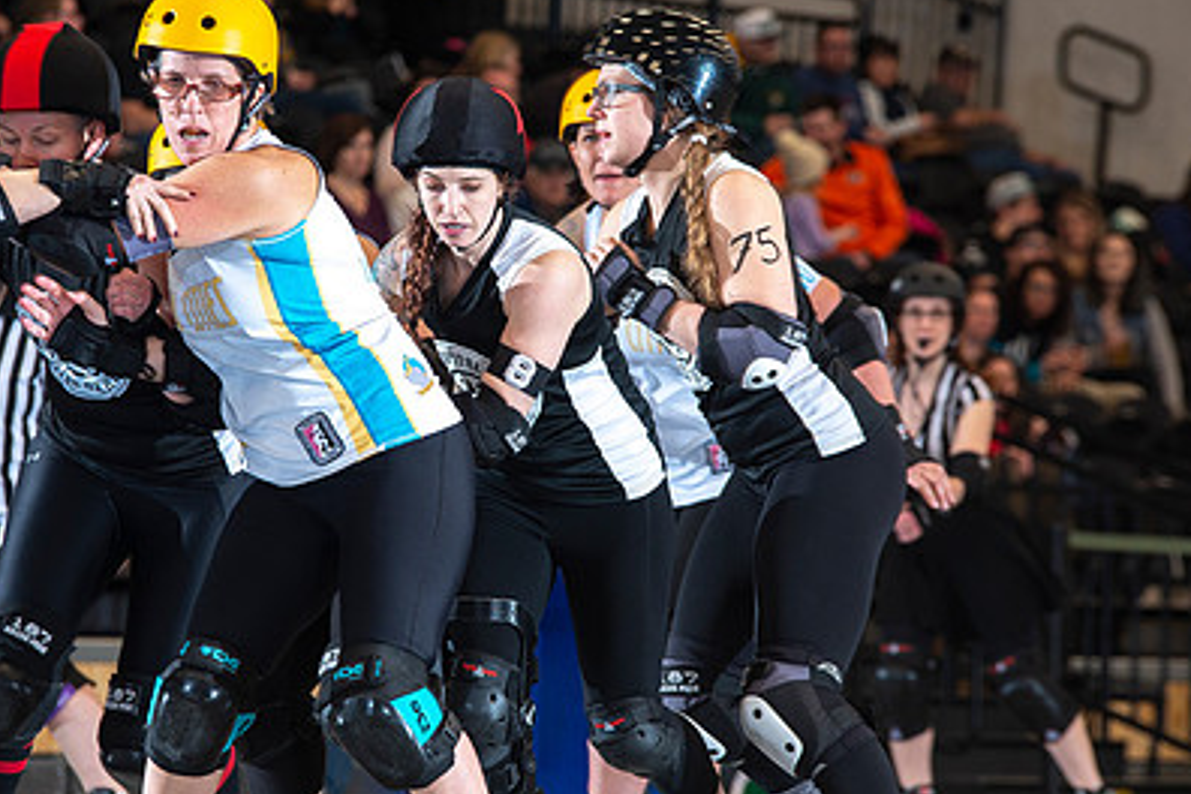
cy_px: 444
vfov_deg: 4.7
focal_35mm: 293
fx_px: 9693
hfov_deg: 7.0
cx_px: 472
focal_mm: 200
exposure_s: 1/160
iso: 500
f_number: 5.6
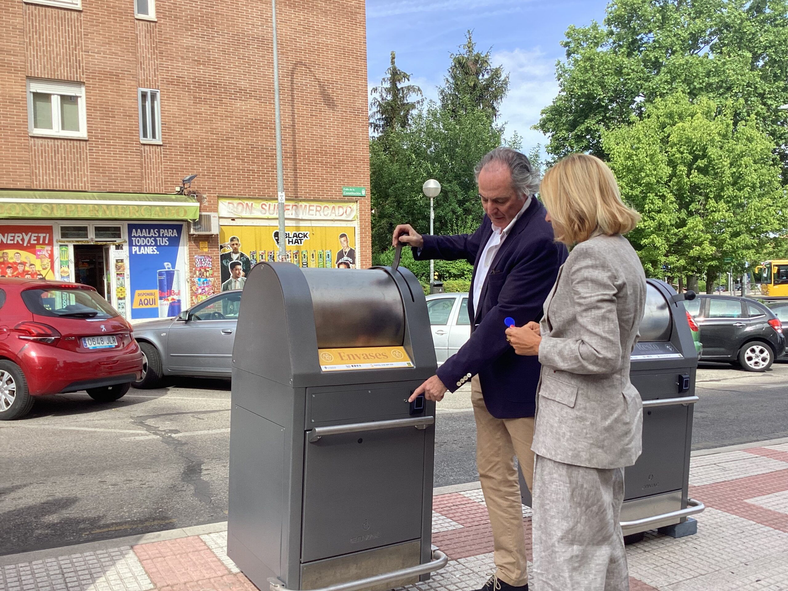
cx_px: 394
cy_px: 296
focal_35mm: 31
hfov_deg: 58.4
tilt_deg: -4.0
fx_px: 706
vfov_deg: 45.4
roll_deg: +2.1
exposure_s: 1/617
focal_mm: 3.3
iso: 25
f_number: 2.4
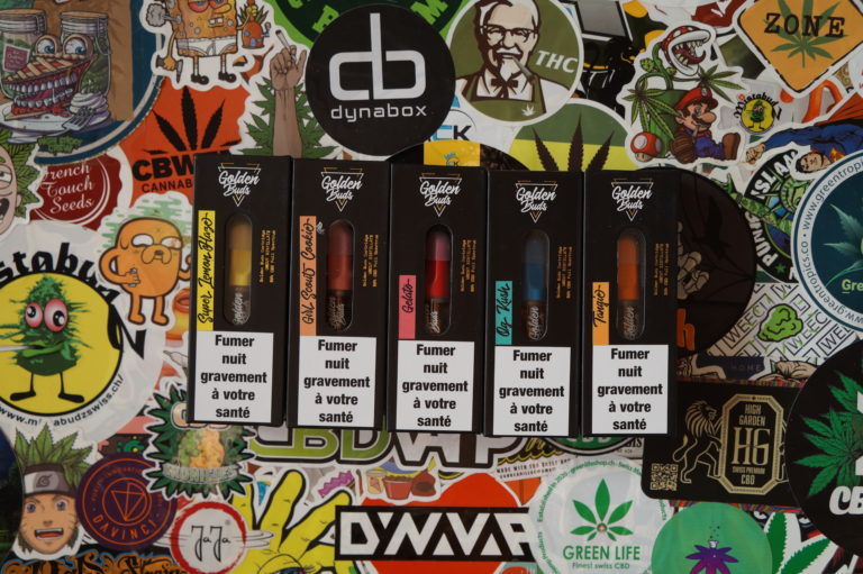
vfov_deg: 34.2
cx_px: 432
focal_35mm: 39
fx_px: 934
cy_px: 287
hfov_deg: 49.6
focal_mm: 26
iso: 400
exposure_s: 1/160
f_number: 5
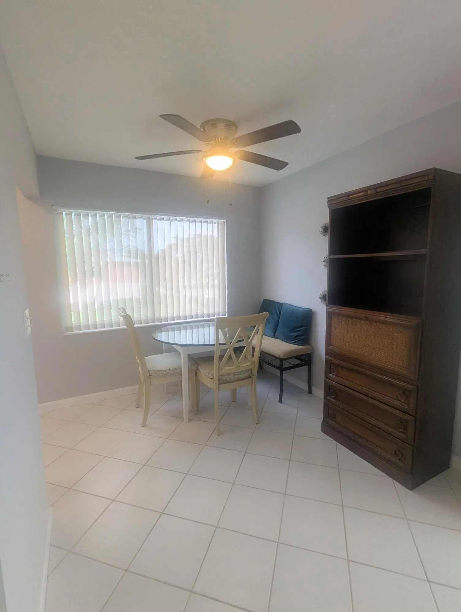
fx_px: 284
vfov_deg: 94.4
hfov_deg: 78.2
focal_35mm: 16
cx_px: 230
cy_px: 306
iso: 90
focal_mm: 2.35
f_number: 2.2
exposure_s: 1/120
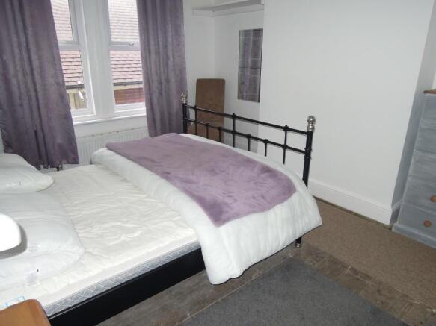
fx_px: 302
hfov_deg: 71.6
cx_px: 218
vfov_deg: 56.8
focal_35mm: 24
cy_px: 163
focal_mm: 4.3
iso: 200
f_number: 2.8
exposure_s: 1/30
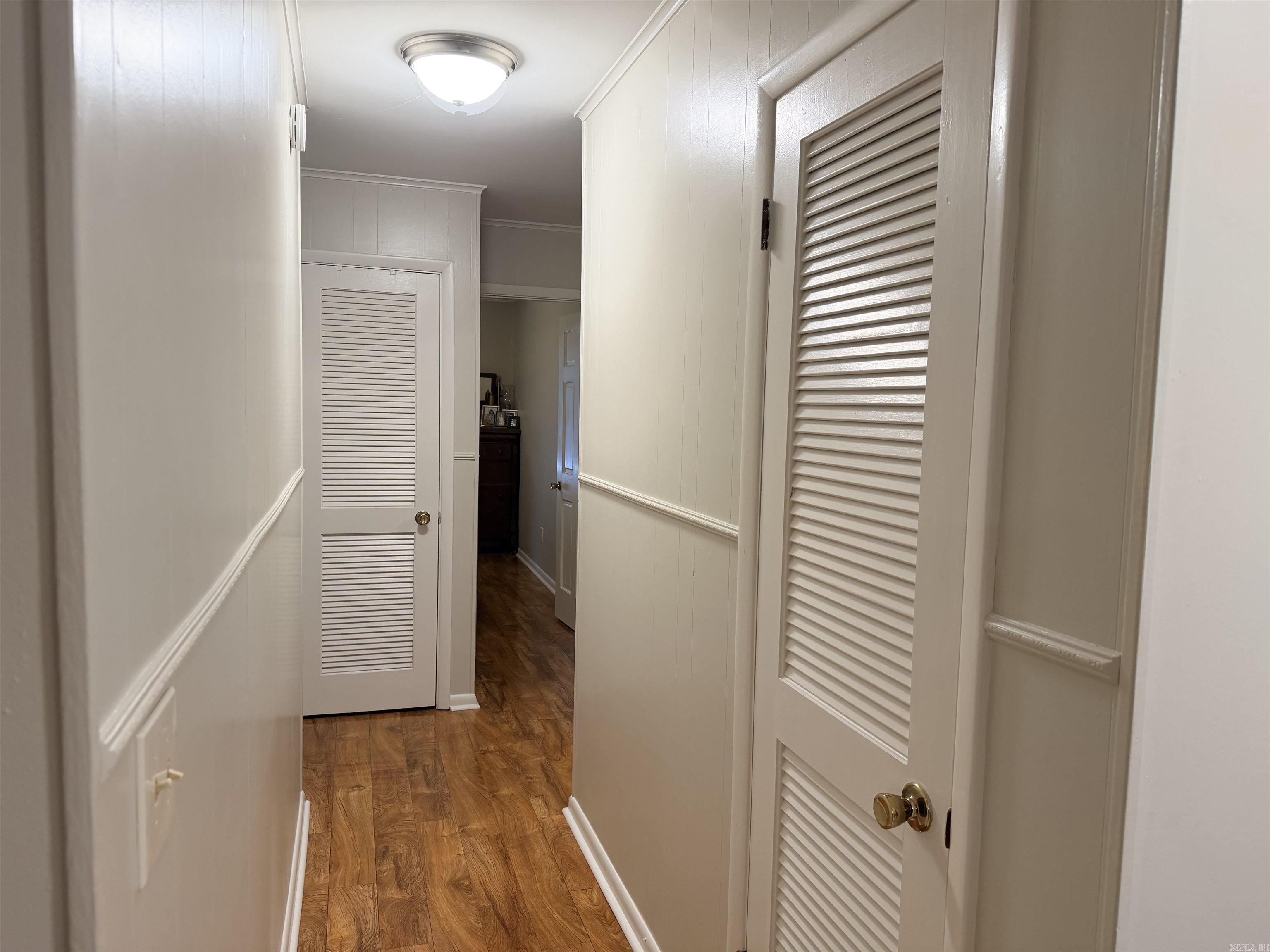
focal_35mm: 24
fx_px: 881
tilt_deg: -4.8
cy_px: 476
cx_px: 635
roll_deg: -1.3
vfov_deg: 56.8
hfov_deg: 71.6
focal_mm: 6.76
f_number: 1.78
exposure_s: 1/60
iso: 160
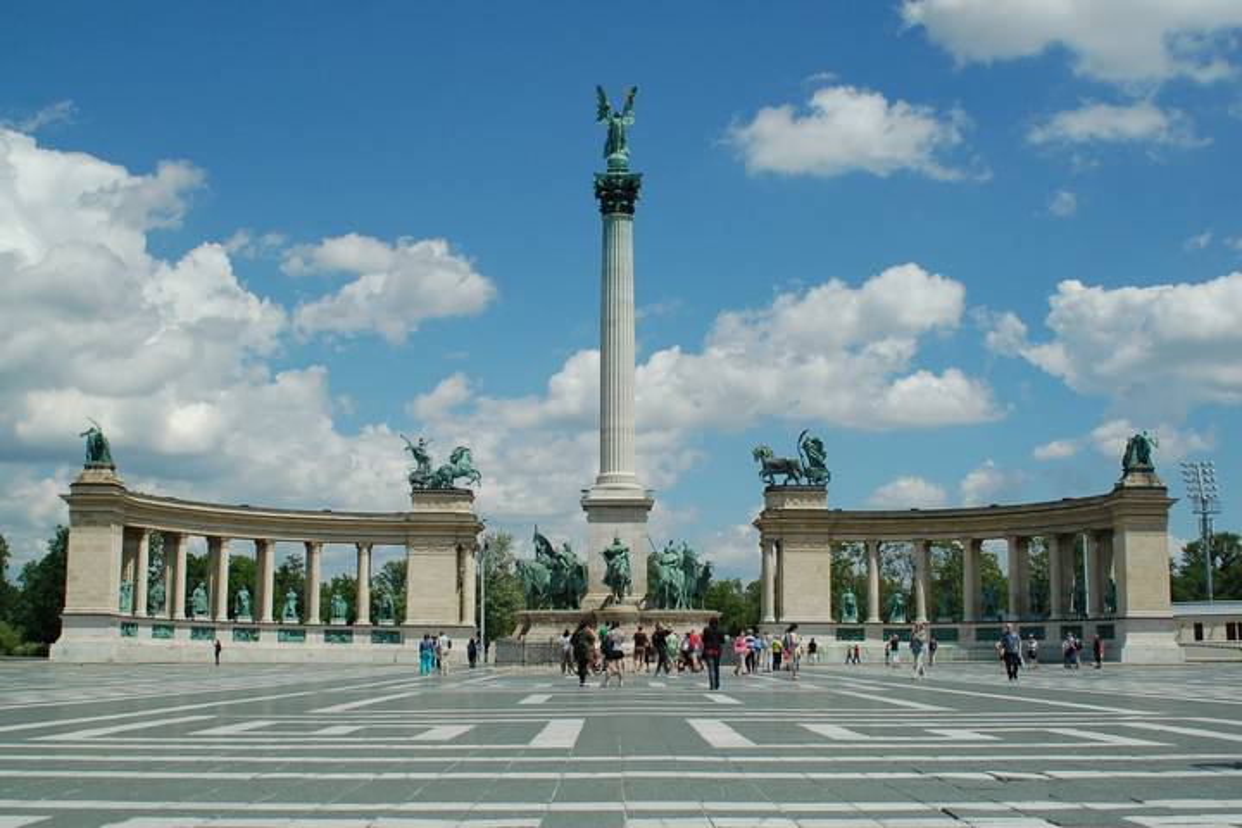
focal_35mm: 42
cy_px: 414
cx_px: 621
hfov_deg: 46.4
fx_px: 1449
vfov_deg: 31.9
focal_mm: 28
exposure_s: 1/2000
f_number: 8
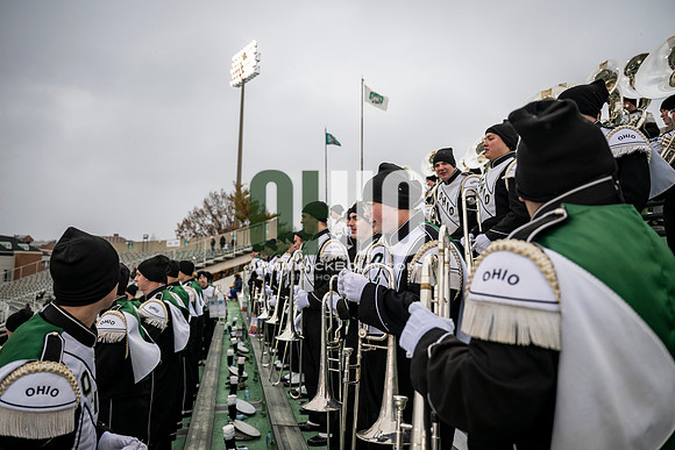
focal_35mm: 24
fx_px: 450
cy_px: 225
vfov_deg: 53.2
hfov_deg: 73.7
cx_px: 338
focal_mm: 24
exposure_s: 1/500
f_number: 2.8
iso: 160
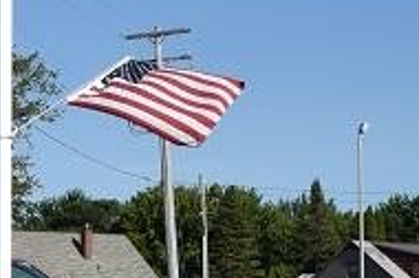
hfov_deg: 12.3
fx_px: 1801
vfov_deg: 8.8
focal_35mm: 155
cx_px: -311
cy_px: 240
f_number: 11
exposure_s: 1/400
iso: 200
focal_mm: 28
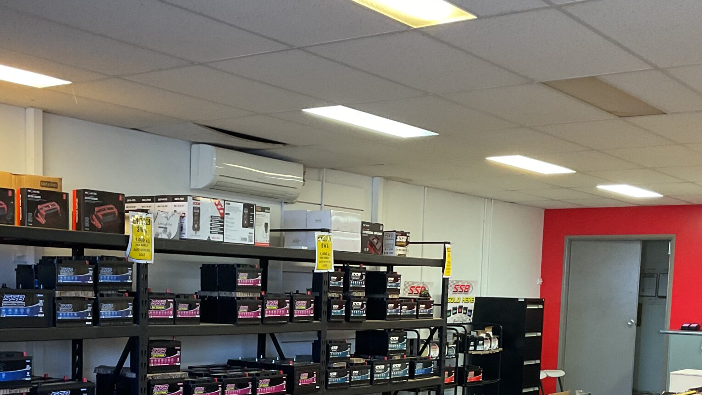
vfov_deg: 22.0
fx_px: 986
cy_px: 375
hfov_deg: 39.1
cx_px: 301
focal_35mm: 53
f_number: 1.8
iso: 160
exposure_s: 1/50
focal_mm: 3
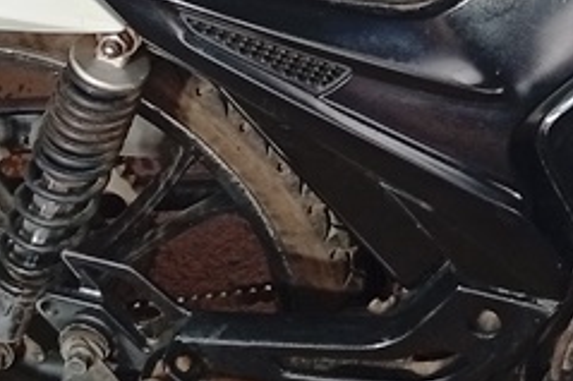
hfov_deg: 15.4
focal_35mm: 129
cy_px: -290
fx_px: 2052
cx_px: 645
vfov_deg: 10.1
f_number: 1.8
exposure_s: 1/60
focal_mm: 3.98
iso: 151
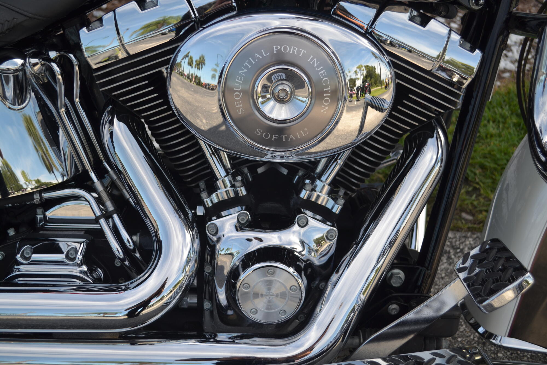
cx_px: 274
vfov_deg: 31.9
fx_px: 638
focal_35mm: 42
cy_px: 182
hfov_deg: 46.4
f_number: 4.5
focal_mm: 28
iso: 100
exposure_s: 1/320
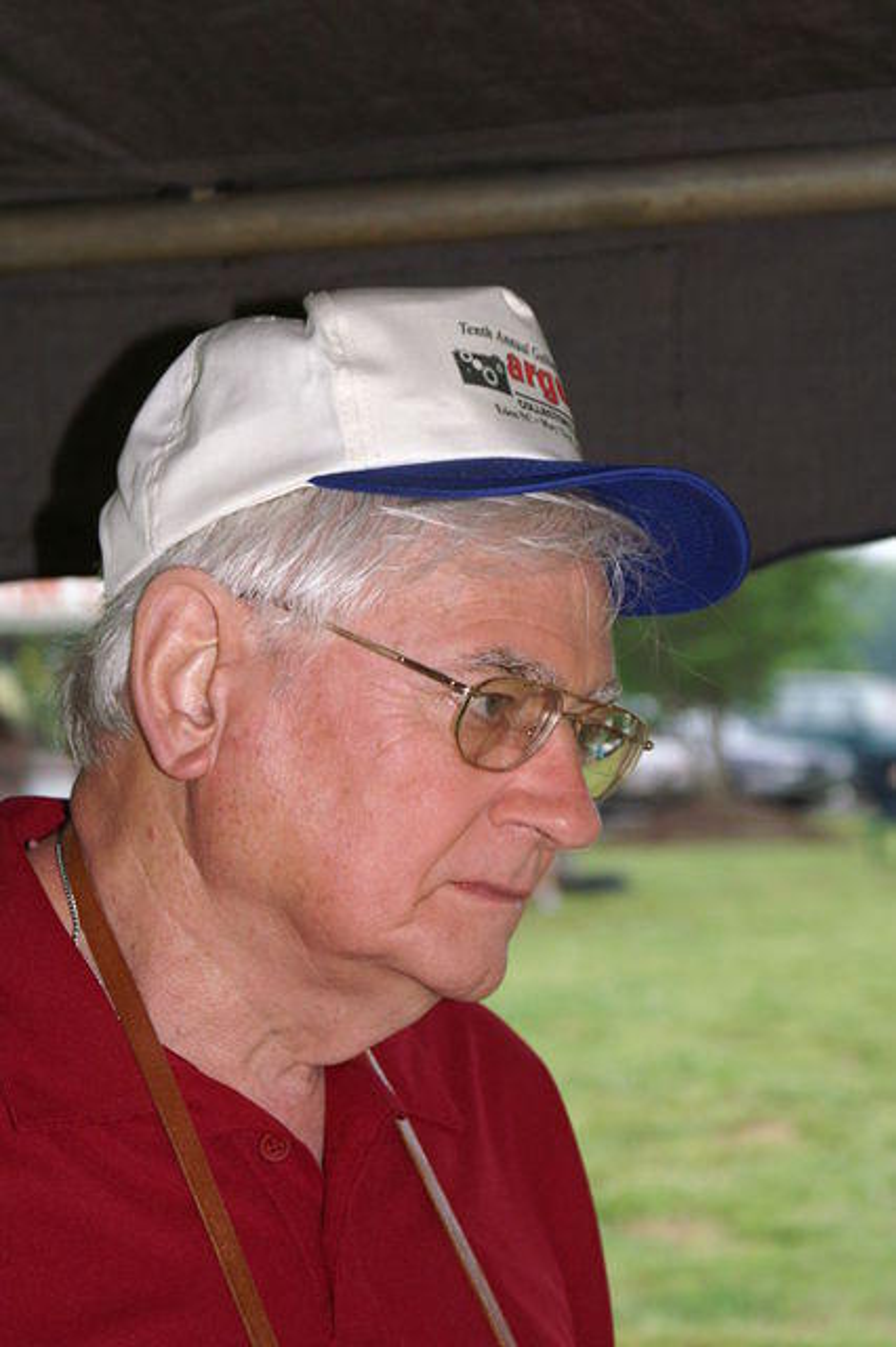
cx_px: 448
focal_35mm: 105
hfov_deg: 13.0
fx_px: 3924
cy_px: 674
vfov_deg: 19.5
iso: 400
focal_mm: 70
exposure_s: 1/125
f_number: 5.6
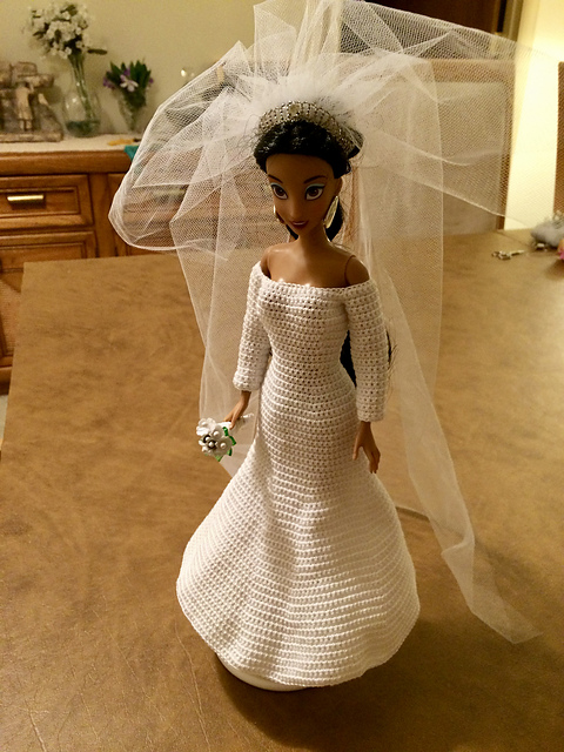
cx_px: 282
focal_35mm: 29
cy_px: 376
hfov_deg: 48.2
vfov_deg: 61.7
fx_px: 630
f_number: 2.2
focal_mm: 4.15
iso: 200
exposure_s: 1/30
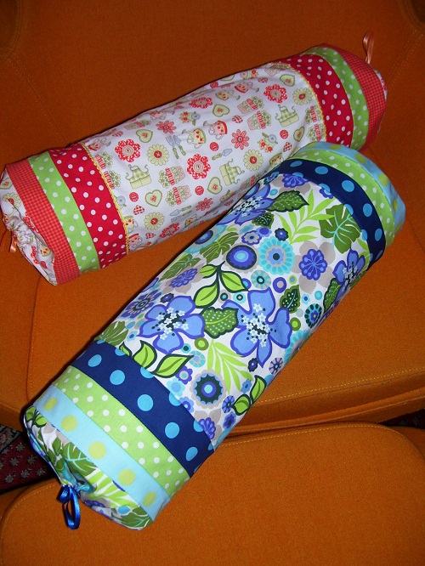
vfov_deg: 50.1
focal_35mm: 37
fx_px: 605
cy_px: 283
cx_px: 212
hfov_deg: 38.7
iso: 80
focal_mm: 6
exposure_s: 1/60
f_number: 2.7
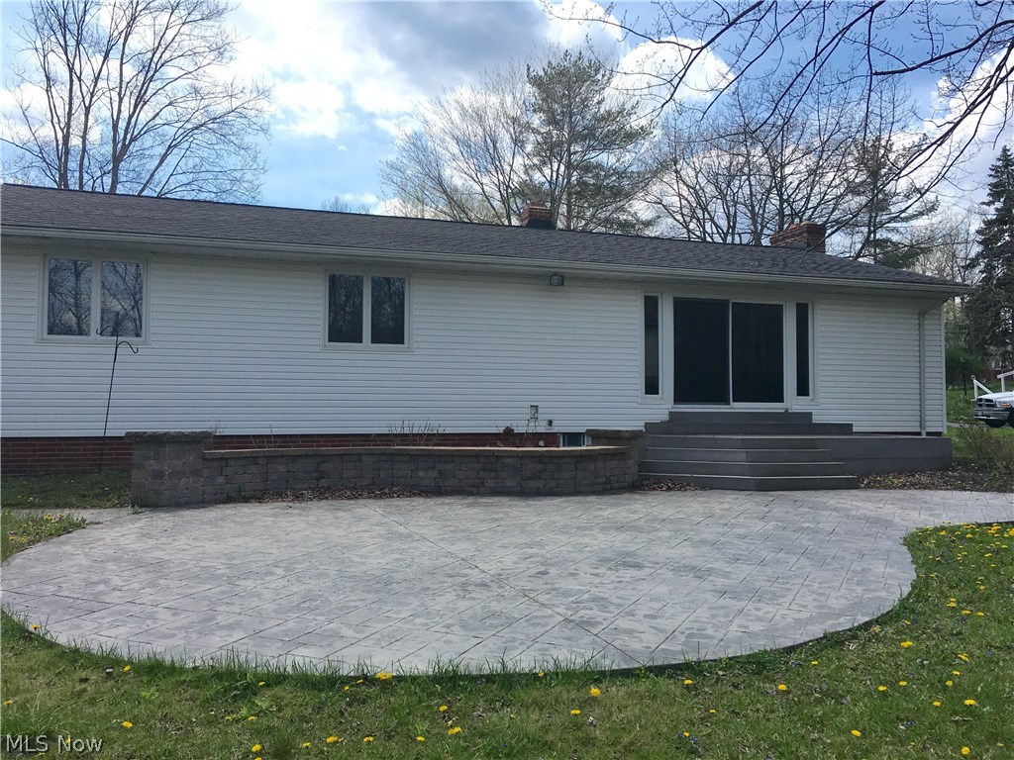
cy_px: 380
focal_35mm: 29
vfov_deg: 48.2
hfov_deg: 61.7
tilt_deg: +2.8
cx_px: 507
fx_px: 849
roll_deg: +0.0
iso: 25
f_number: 2.2
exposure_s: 1/1748
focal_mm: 4.15
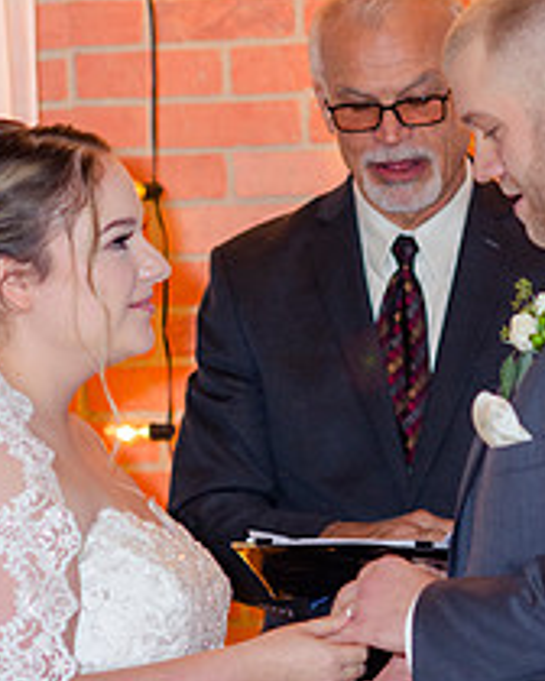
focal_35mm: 256
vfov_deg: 7.6
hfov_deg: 6.0
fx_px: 5162
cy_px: 402
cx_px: 256
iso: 500
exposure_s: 1/160
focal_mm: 85
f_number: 2.5
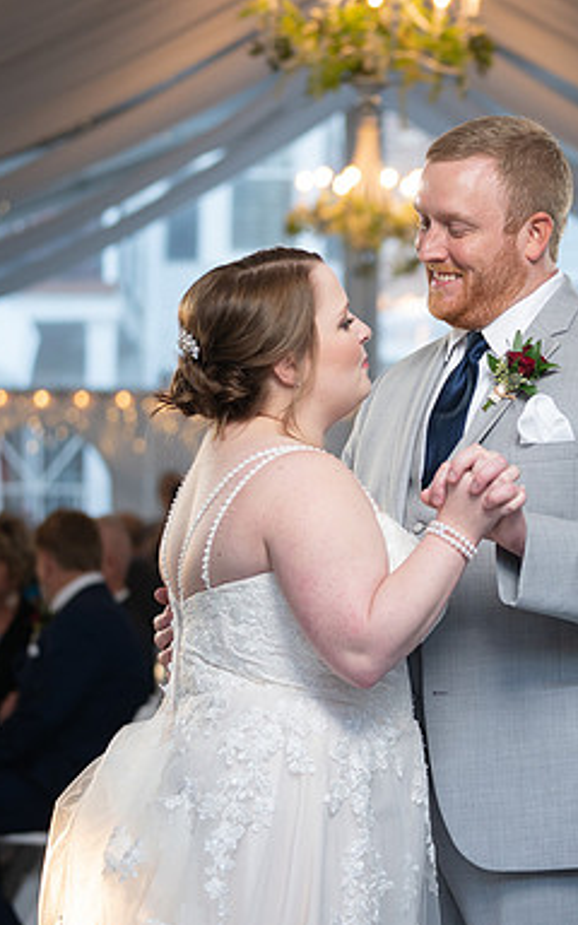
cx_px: 438
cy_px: 477
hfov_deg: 10.8
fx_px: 3050
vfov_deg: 17.2
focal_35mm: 121
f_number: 2.8
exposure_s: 1/250
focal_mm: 70
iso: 500
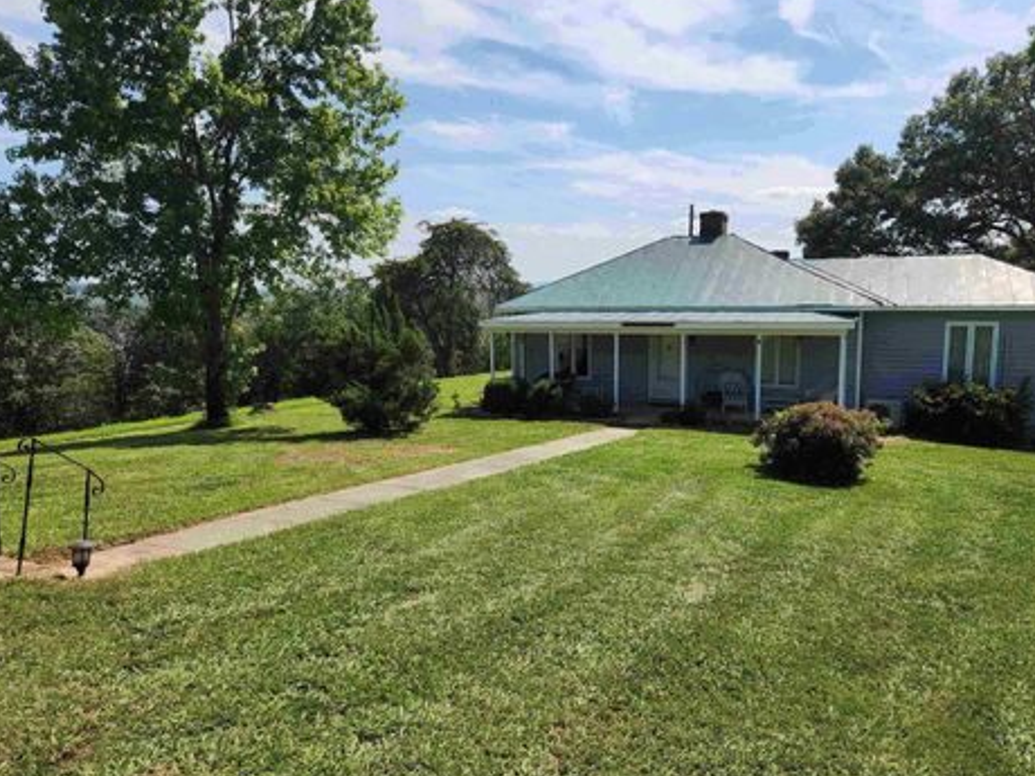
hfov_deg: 69.3
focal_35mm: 25
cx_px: 549
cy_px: 392
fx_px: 747
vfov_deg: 54.9
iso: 20
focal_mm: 5.4
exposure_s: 1/1889
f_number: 1.8
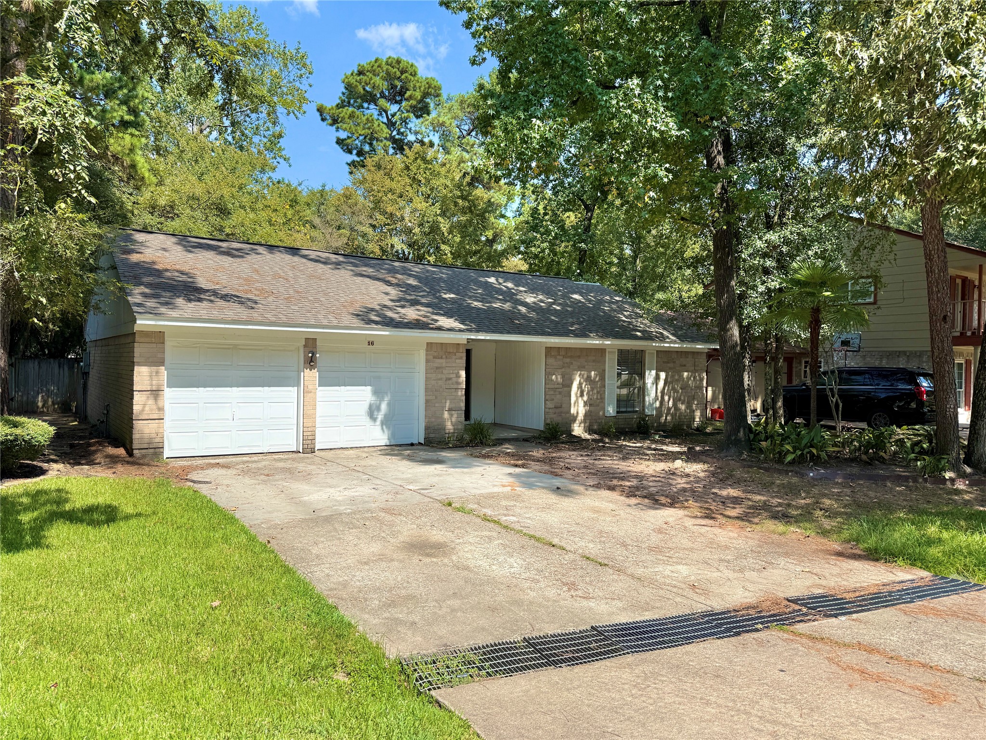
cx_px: 493
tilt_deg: +0.3
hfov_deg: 71.6
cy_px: 370
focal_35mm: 24
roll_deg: -1.1
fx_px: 684
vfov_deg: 56.8
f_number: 1.78
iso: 80
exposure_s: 1/3145
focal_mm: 6.76
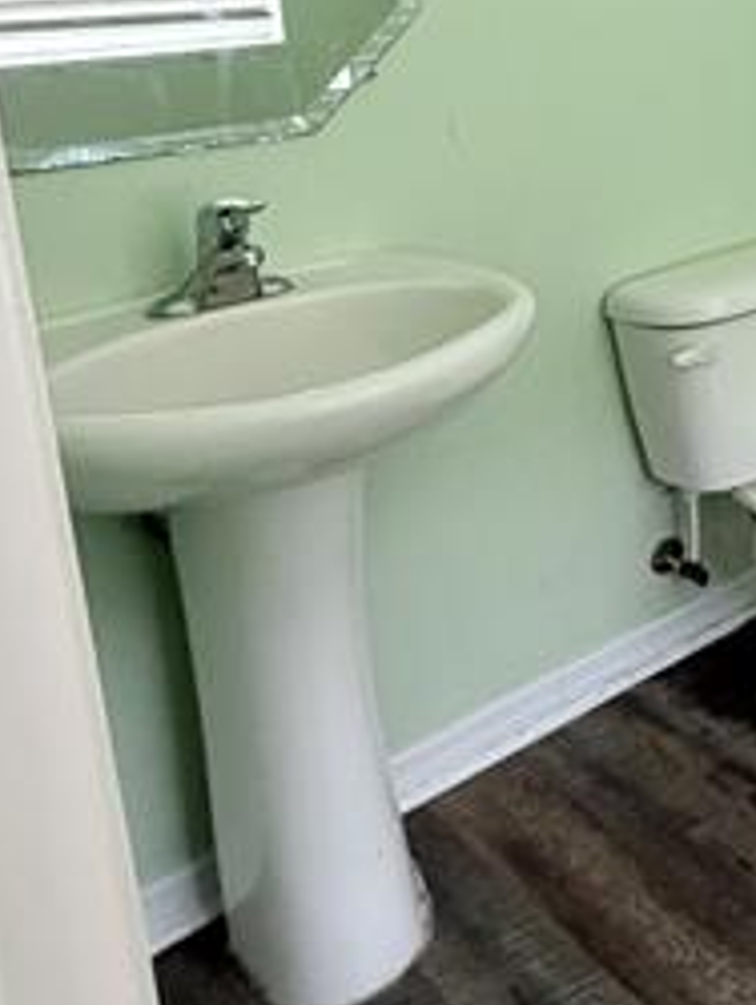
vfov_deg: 41.5
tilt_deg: -12.9
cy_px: 169
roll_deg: -0.4
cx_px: 1054
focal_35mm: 43
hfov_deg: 26.7
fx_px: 1250
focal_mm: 2.22
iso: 400
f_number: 2.2
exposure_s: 1/60
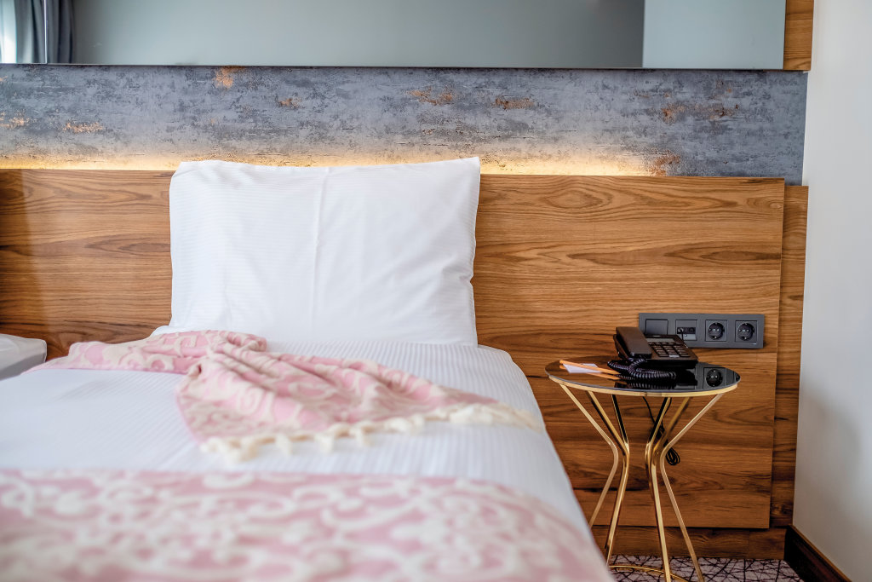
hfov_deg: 54.4
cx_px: 436
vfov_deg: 37.9
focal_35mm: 35
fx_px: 848
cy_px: 291
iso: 400
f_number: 2
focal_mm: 23
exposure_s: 1/250
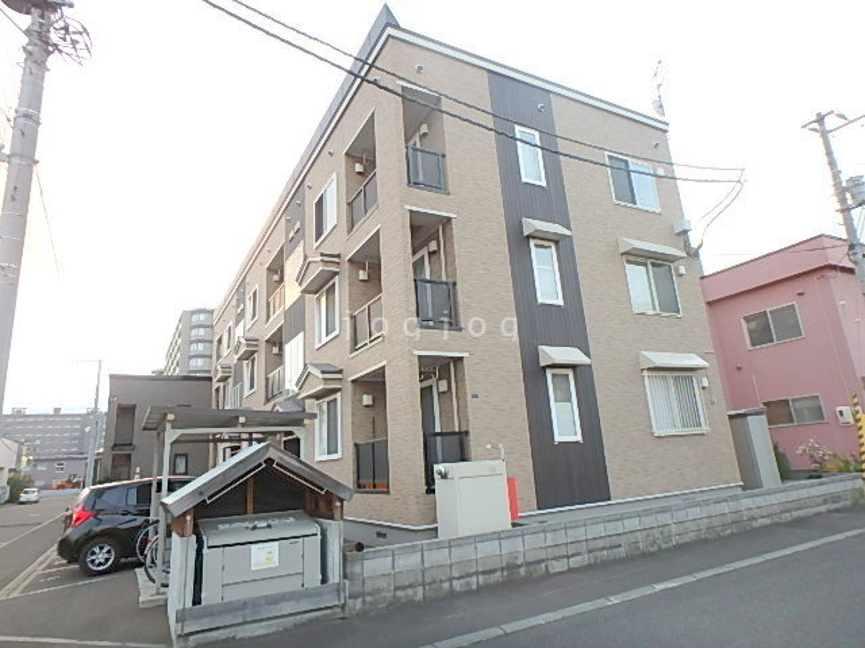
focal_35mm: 21
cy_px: 324
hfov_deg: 79.0
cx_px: 432
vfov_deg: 63.4
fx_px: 525
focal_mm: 3.7
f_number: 3.5
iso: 160
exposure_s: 1/60
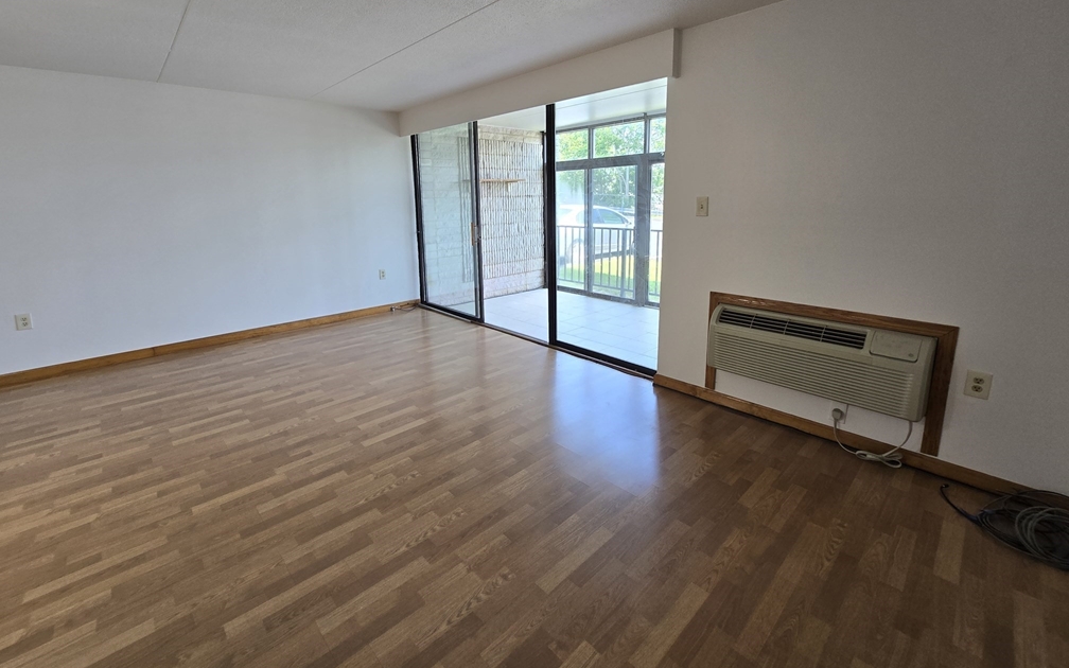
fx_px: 408
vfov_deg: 77.8
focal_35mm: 14
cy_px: 270
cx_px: 534
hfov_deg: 105.3
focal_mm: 2.2
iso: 64
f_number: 2.2
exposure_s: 1/60
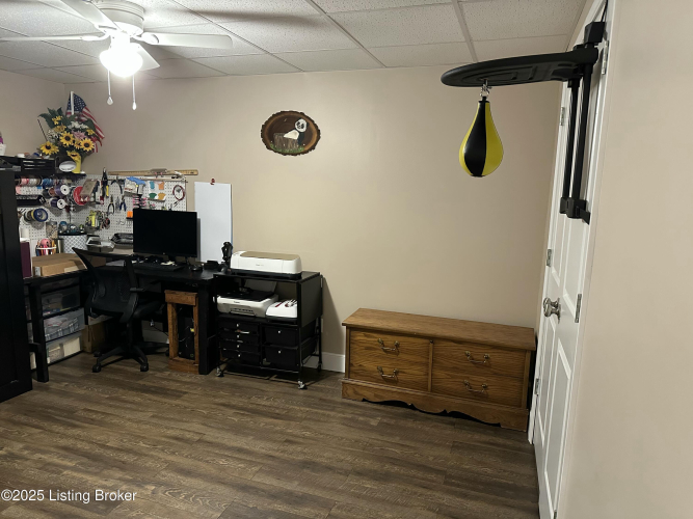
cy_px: 260
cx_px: 346
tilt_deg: -9.2
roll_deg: -1.4
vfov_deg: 56.8
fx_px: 480
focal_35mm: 24
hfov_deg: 71.6
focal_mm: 6.86
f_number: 1.78
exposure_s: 1/60
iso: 640
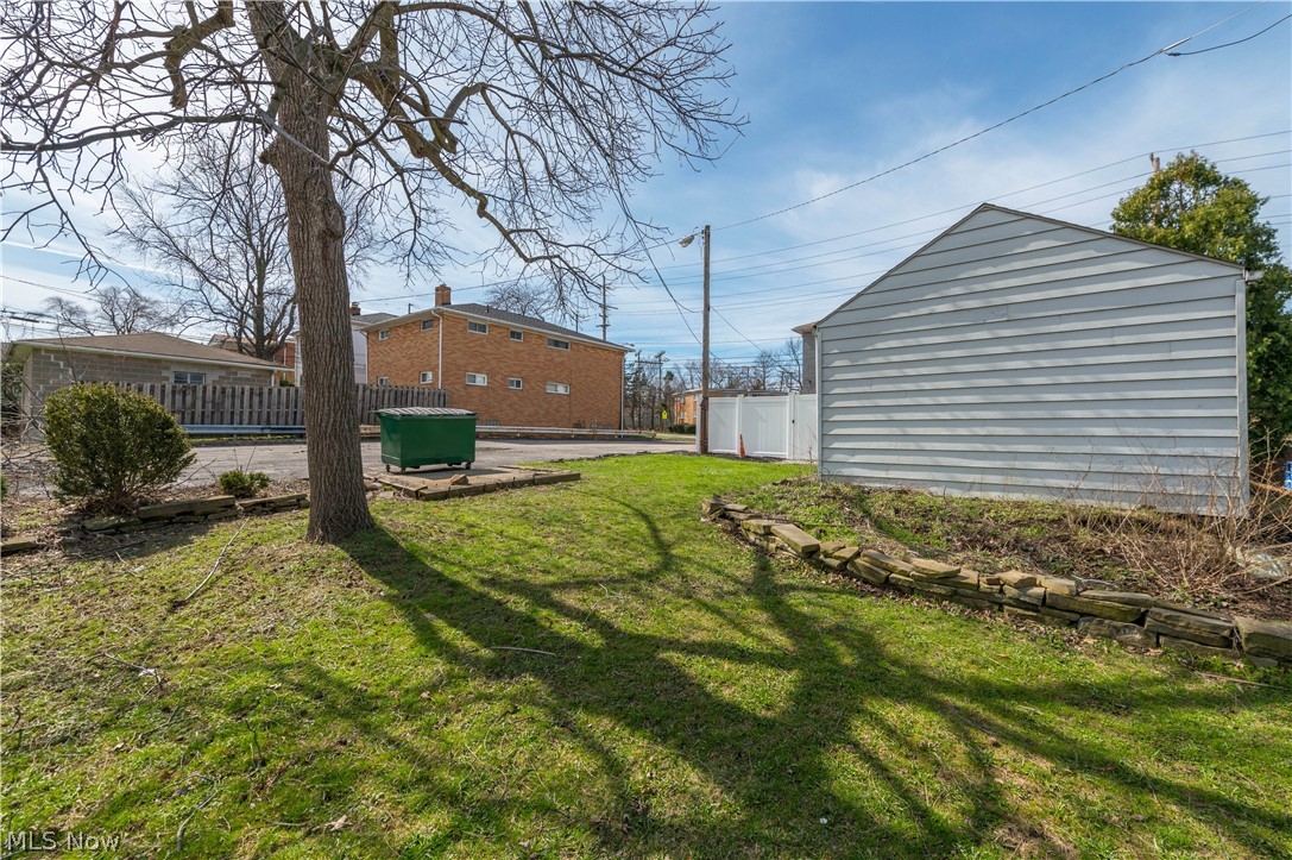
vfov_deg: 81.1
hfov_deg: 104.3
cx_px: 646
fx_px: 502
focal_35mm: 14
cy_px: 430
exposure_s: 1/1250
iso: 200
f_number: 9
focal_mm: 14
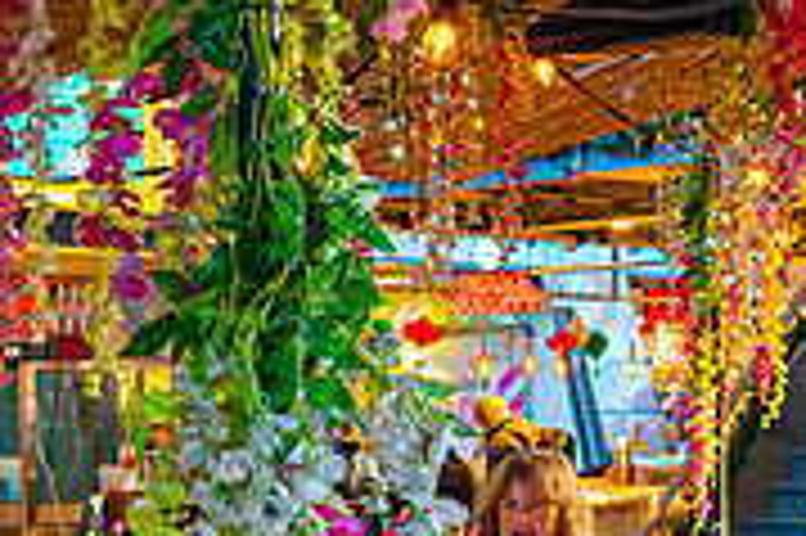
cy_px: 471
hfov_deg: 22.3
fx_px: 2035
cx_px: 297
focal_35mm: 91
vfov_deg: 14.9
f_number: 4
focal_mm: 19
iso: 2500
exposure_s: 1/200
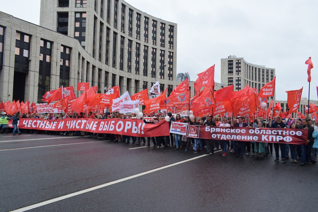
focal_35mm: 27
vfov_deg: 47.9
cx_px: 159
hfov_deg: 67.4
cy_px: 106
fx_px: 239
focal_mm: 18
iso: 250
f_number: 8
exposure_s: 1/250
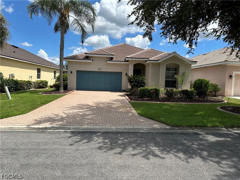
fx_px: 166
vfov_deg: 56.8
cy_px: 90
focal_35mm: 24
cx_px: 120
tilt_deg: -3.3
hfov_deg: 71.6
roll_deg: -2.0
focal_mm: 6.86
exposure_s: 1/4184
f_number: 1.78
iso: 80
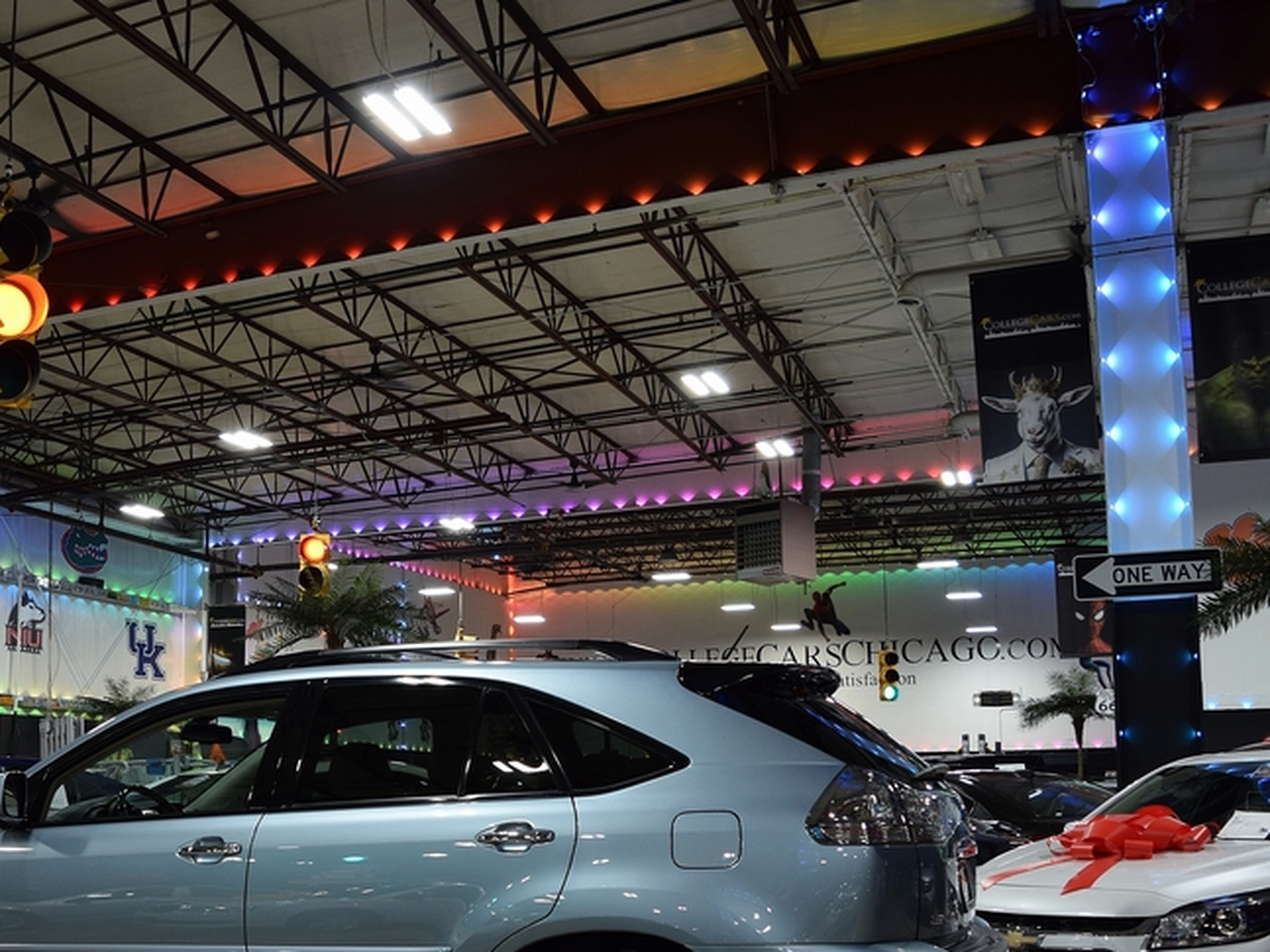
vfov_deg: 34.8
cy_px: 643
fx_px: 1504
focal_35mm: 41
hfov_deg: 44.5
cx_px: 344
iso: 400
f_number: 4
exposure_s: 1/60
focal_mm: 18
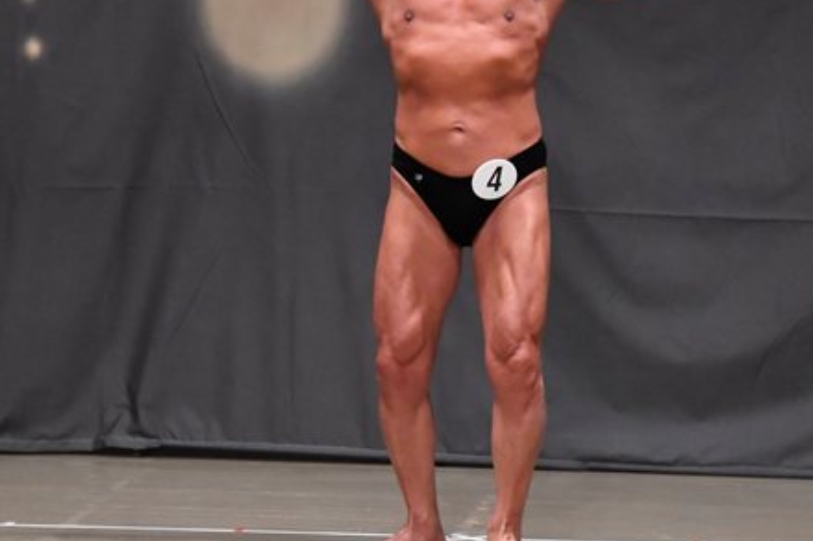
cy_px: 169
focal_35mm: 357
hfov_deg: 5.8
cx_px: 392
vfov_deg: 3.8
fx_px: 8056
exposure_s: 1/400
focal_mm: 135
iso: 6400
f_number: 5.6
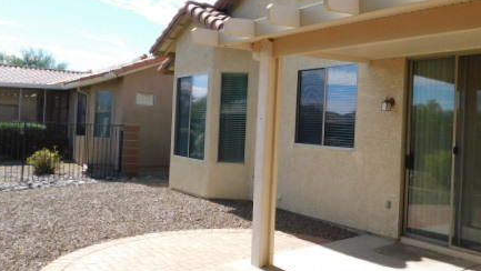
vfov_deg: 32.0
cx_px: 331
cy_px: 113
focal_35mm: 37
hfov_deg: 52.7
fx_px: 472
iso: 125
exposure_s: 1/1000
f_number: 3
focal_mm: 4
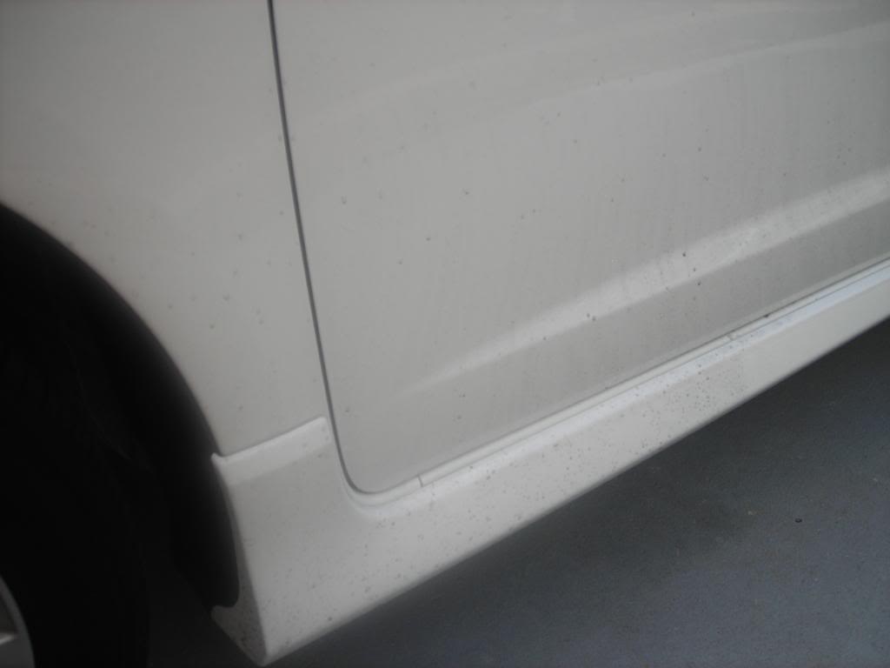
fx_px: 977
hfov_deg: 49.0
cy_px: 334
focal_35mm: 38
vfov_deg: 37.7
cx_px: 445
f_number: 3.2
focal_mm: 6.3
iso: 50
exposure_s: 1/236
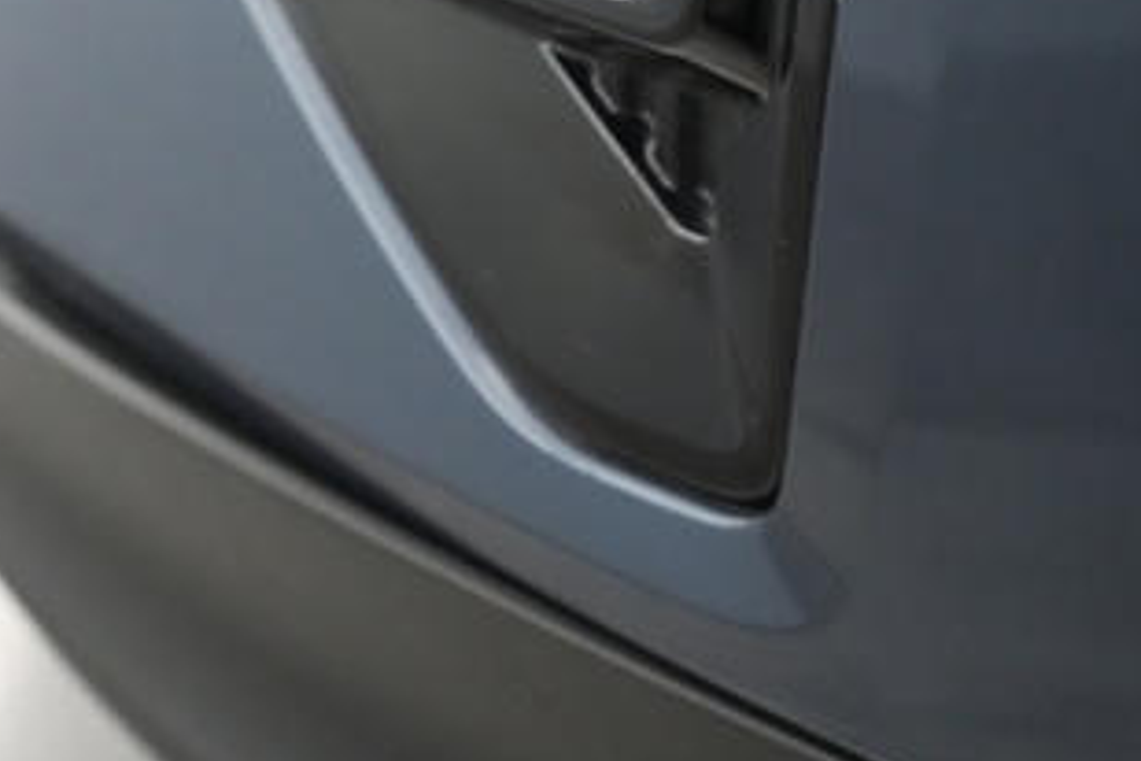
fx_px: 1838
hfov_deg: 32.8
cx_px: 118
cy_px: 52
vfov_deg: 22.7
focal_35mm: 58
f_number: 4.5
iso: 8000
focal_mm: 28
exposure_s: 1/100
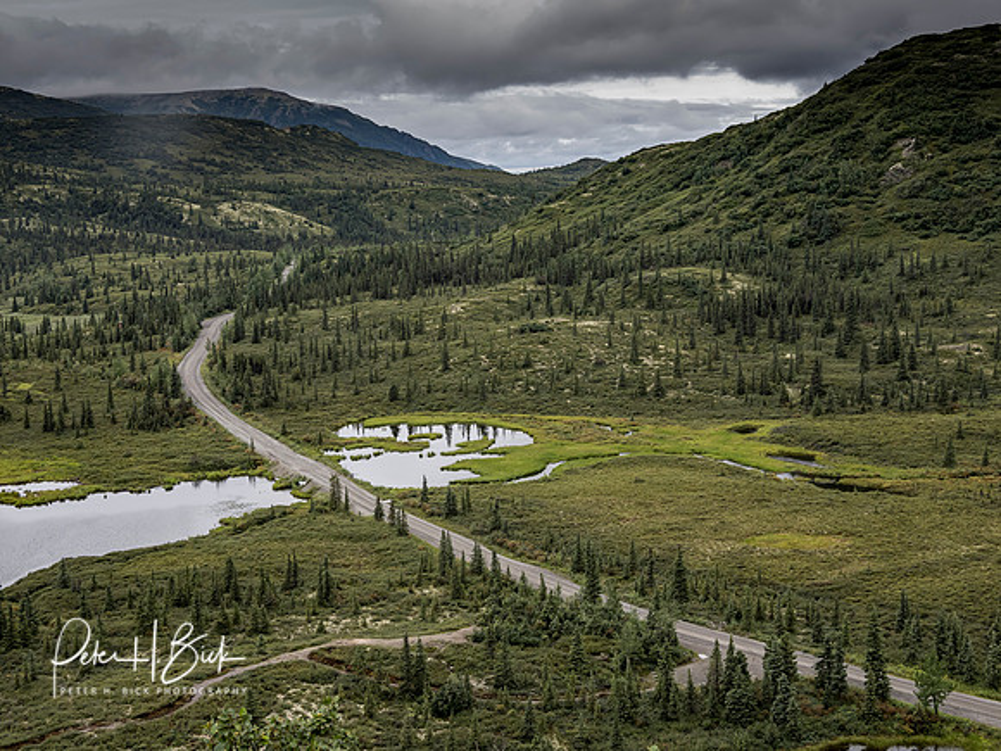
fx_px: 1677
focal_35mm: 58
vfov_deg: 25.2
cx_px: 500
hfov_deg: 33.2
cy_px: 376
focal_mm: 29
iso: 400
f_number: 8
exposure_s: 1/160
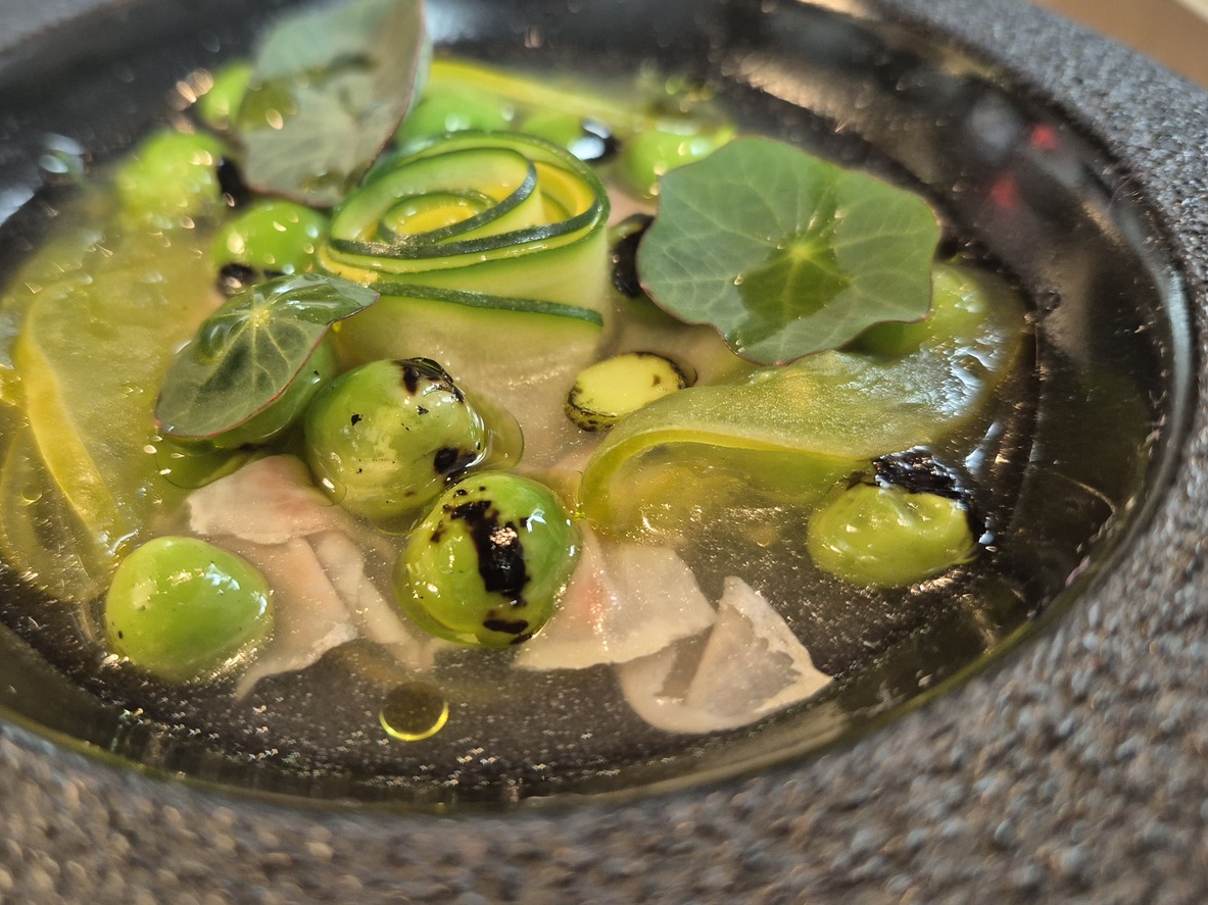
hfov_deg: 63.0
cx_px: 500
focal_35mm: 28
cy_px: 397
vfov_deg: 49.6
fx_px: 977
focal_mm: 5.4
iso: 320
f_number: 1.8
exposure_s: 1/100
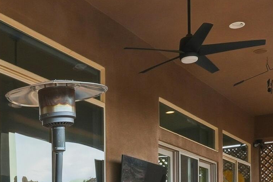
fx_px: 493
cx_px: 40
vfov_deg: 19.5
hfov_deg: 30.0
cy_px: 229
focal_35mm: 65
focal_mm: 16.5
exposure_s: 1/800
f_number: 10
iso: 100
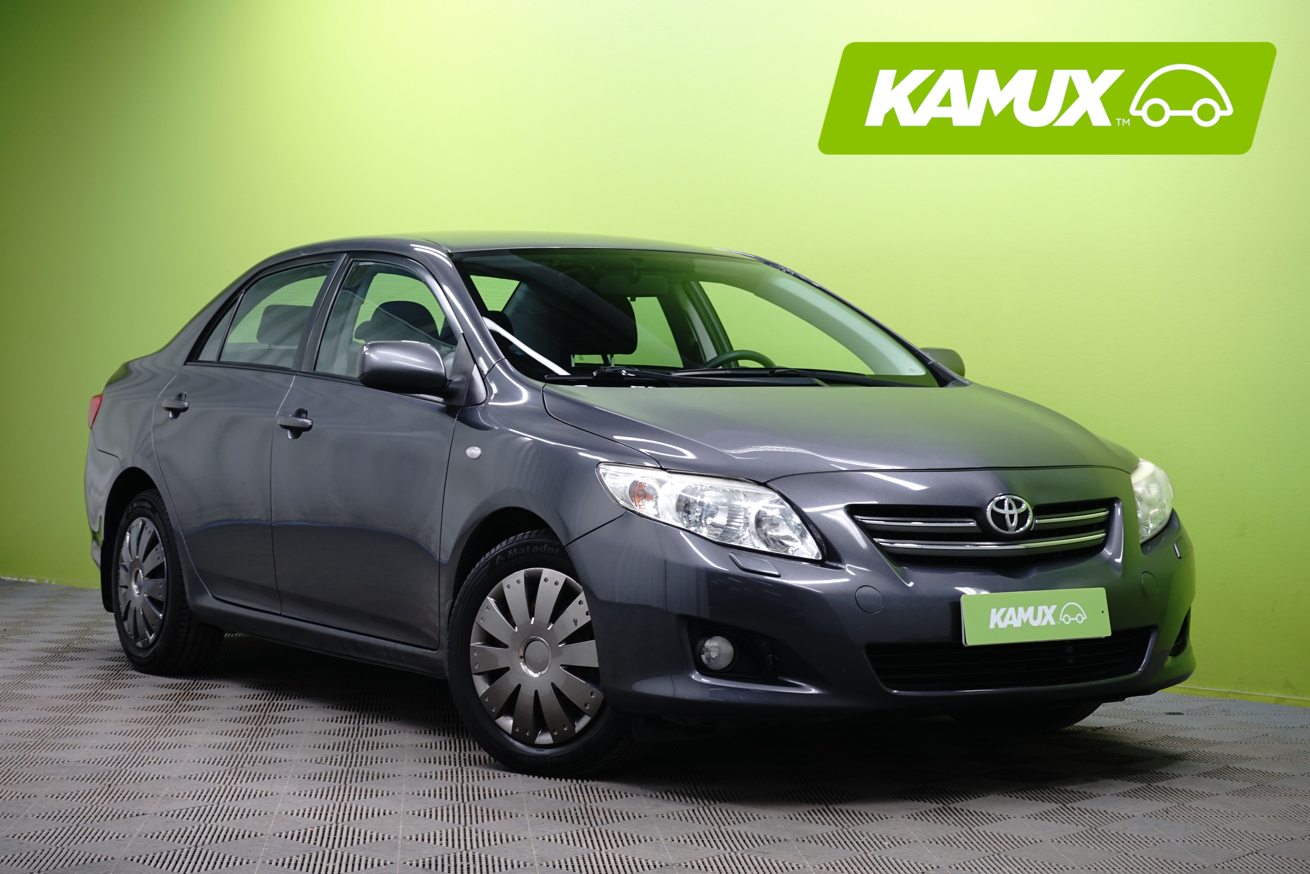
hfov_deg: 28.8
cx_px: 655
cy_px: 437
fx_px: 2547
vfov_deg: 19.5
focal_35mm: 70
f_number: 8
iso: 500
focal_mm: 70
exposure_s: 1/6
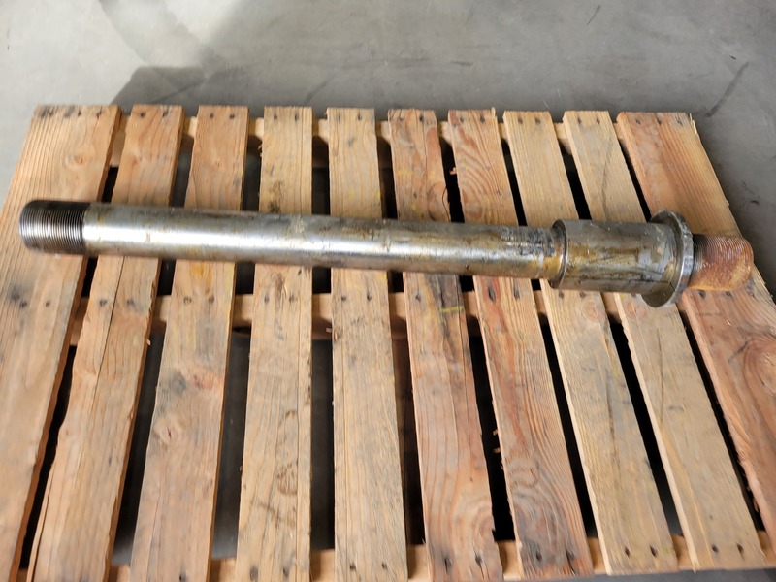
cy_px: 291
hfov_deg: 67.3
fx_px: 583
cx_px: 388
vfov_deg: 53.1
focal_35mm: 26
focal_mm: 5.4
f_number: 1.8
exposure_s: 1/120
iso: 50
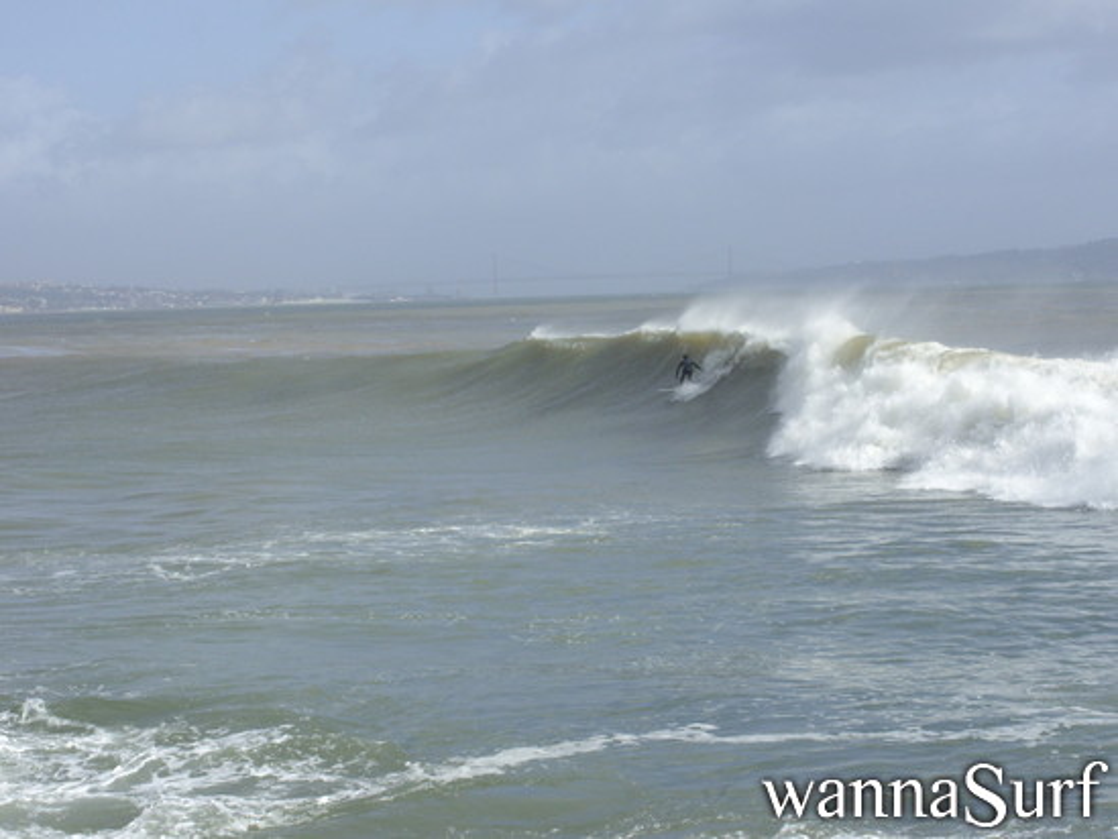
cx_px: 559
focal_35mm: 83
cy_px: 420
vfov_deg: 17.8
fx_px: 2681
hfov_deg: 23.6
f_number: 5.8
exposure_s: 1/458
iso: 50
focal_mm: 13.8
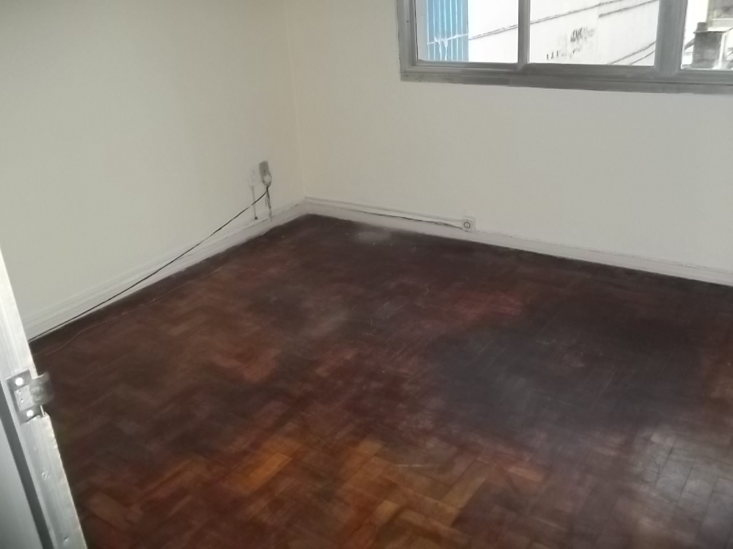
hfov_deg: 56.8
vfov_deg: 44.2
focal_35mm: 32
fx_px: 678
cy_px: 274
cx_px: 366
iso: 250
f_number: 2.9
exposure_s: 1/30
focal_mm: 5.7
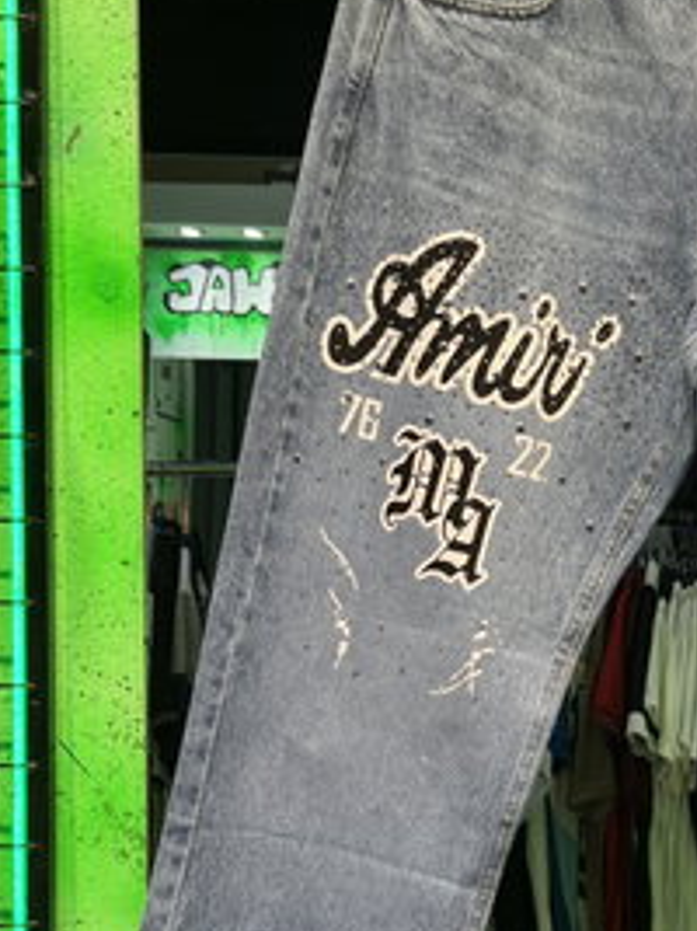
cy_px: 570
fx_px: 1397
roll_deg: +0.6
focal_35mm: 52
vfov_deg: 36.7
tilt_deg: -1.6
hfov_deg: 26.6
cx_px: 690
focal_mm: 5.1
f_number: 1.6
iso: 40
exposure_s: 1/100
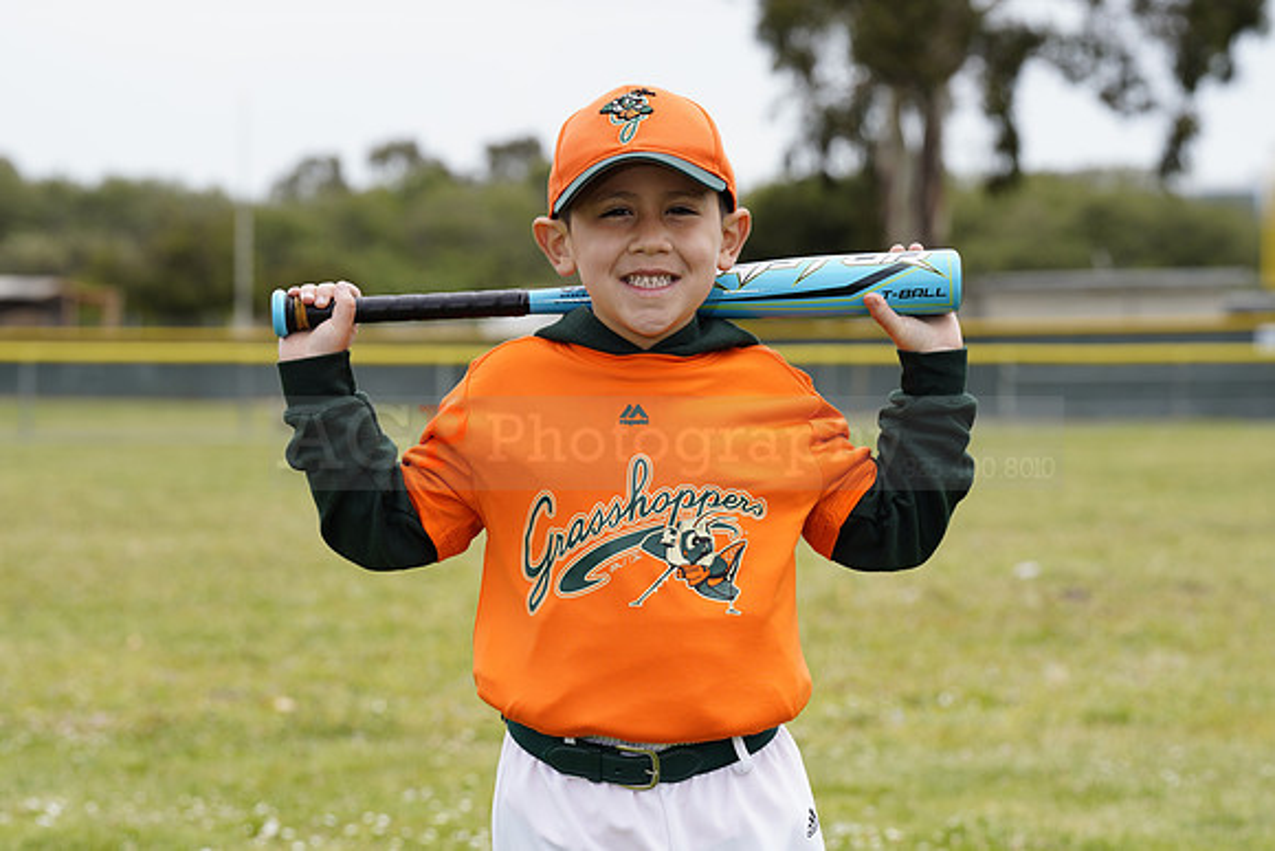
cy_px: 426
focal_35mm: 129
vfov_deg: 10.6
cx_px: 638
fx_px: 4570
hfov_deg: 15.9
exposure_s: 1/250
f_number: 7.1
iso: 100
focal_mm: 129
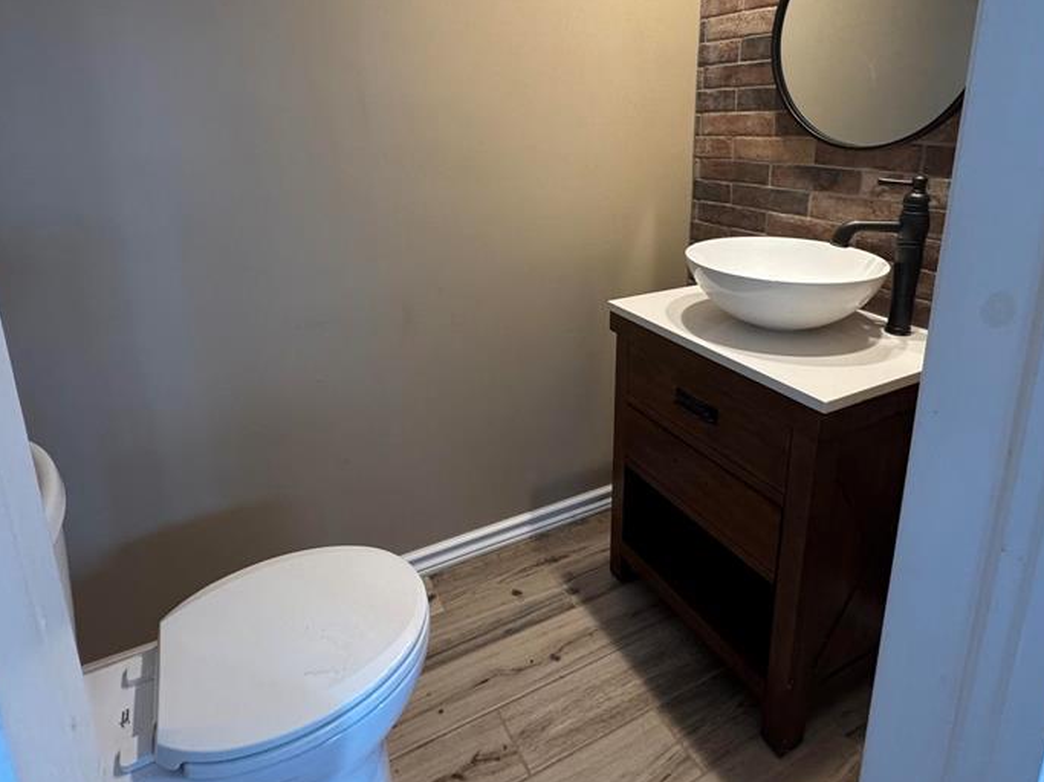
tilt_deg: -15.2
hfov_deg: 79.0
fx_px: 633
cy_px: 263
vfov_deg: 61.9
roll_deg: +0.6
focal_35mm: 21
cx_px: 524
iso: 200
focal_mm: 2.22
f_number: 2.2
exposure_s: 1/60
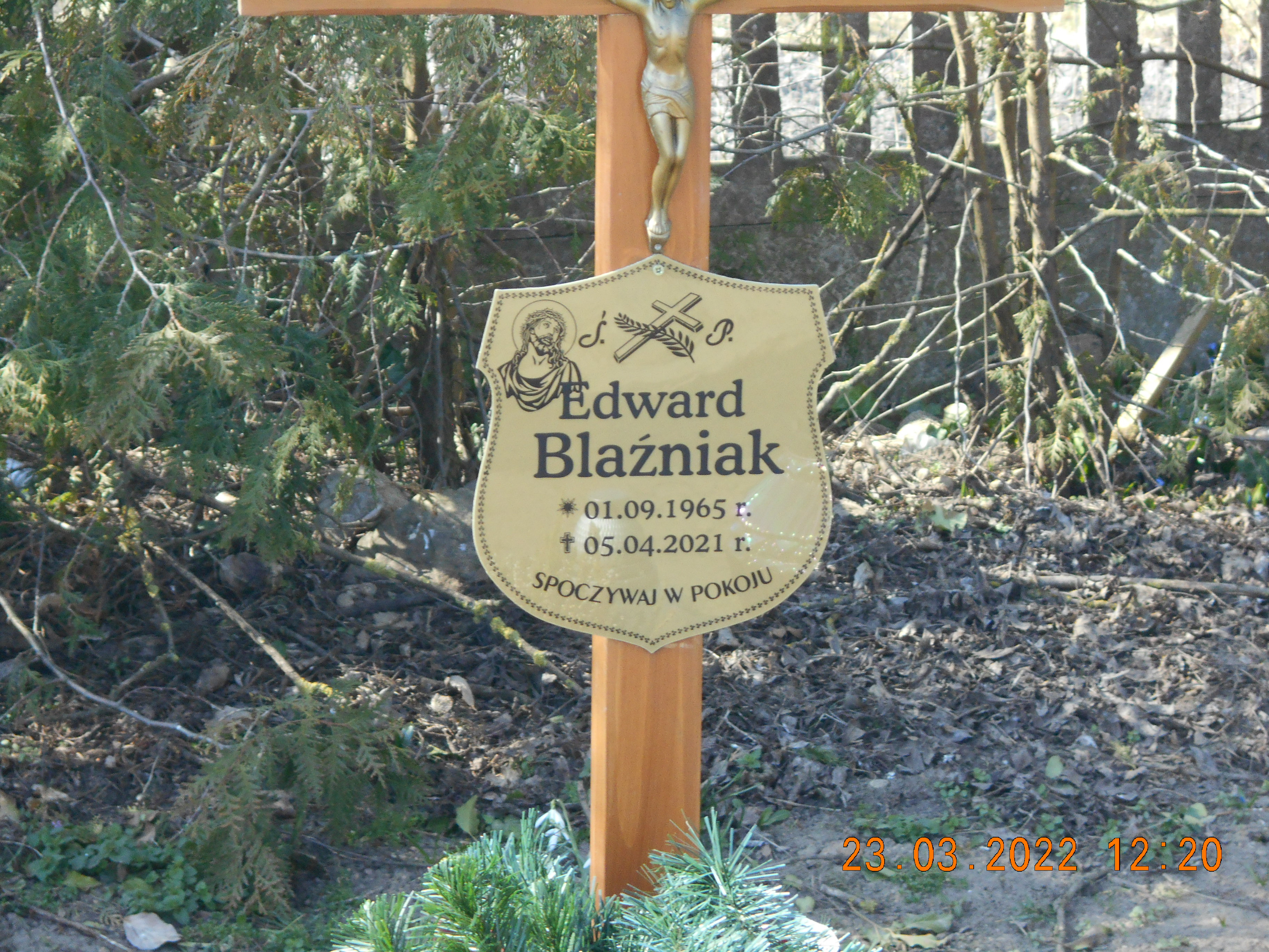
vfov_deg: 13.1
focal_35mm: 113
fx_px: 4143
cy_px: 476
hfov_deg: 17.4
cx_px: 634
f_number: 6
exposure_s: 1/125
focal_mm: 20.1
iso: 280
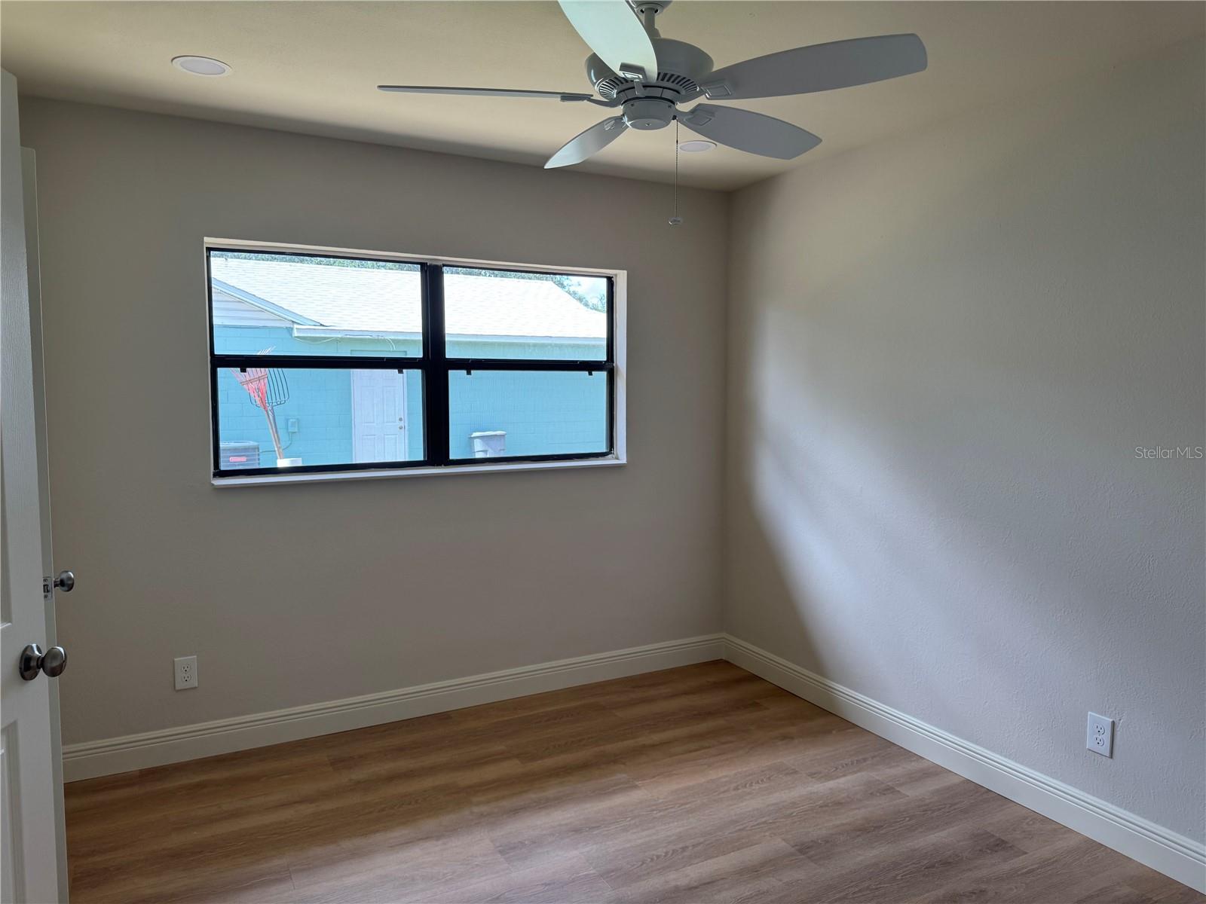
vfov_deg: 56.8
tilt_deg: -4.0
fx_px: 836
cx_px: 603
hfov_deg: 71.6
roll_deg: -0.3
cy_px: 452
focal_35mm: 24
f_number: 1.78
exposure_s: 1/167
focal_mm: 6.76
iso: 64
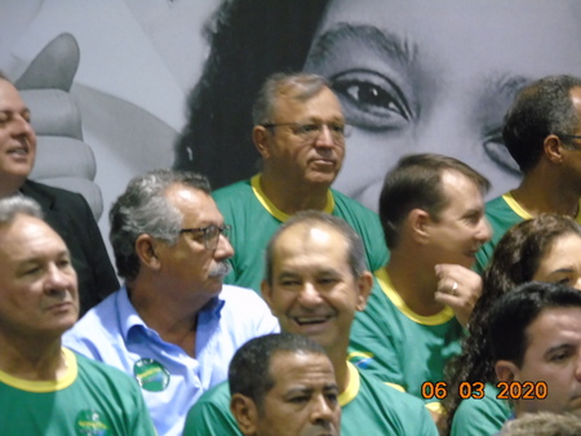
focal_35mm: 478
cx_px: 290
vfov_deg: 3.1
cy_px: 218
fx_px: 8027
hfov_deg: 4.1
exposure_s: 1/6
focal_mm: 85
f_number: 5.5
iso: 800
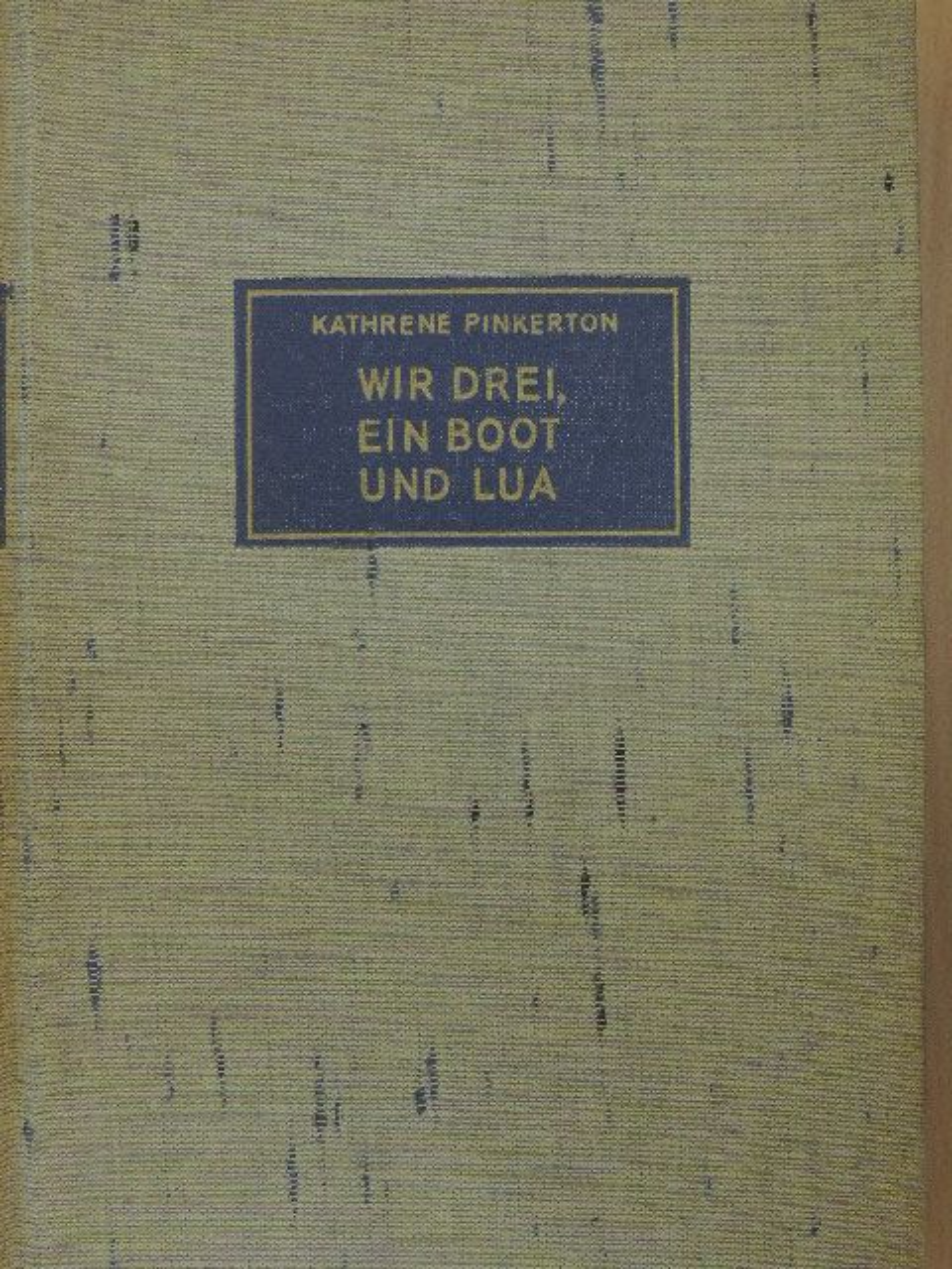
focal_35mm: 70
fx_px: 2567
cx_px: 476
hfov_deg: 21.0
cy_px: 634
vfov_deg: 27.8
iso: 400
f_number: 3.9
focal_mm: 12.4
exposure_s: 1/30
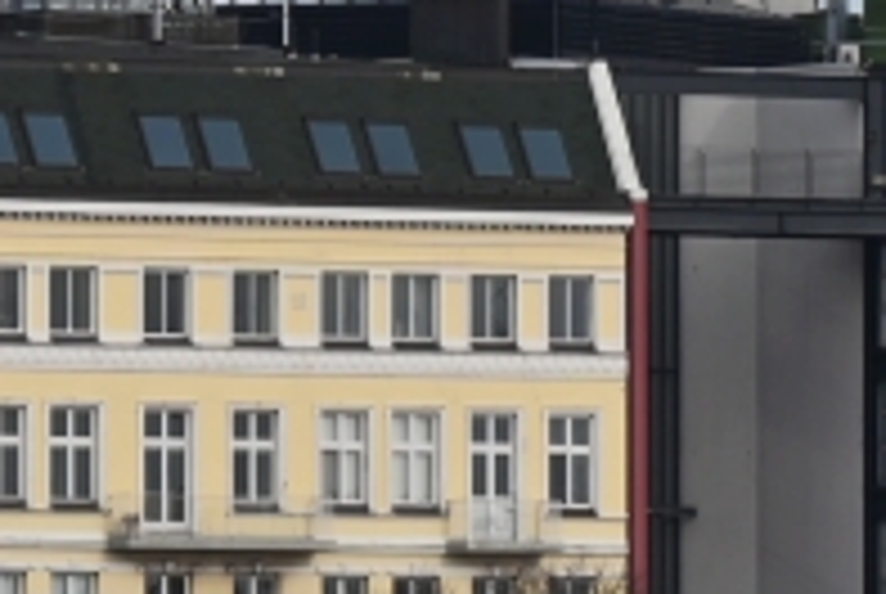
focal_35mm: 624
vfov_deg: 2.2
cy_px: 1114
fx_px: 15380
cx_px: -189
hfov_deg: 3.3
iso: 100
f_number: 7.1
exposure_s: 1/400
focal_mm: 120
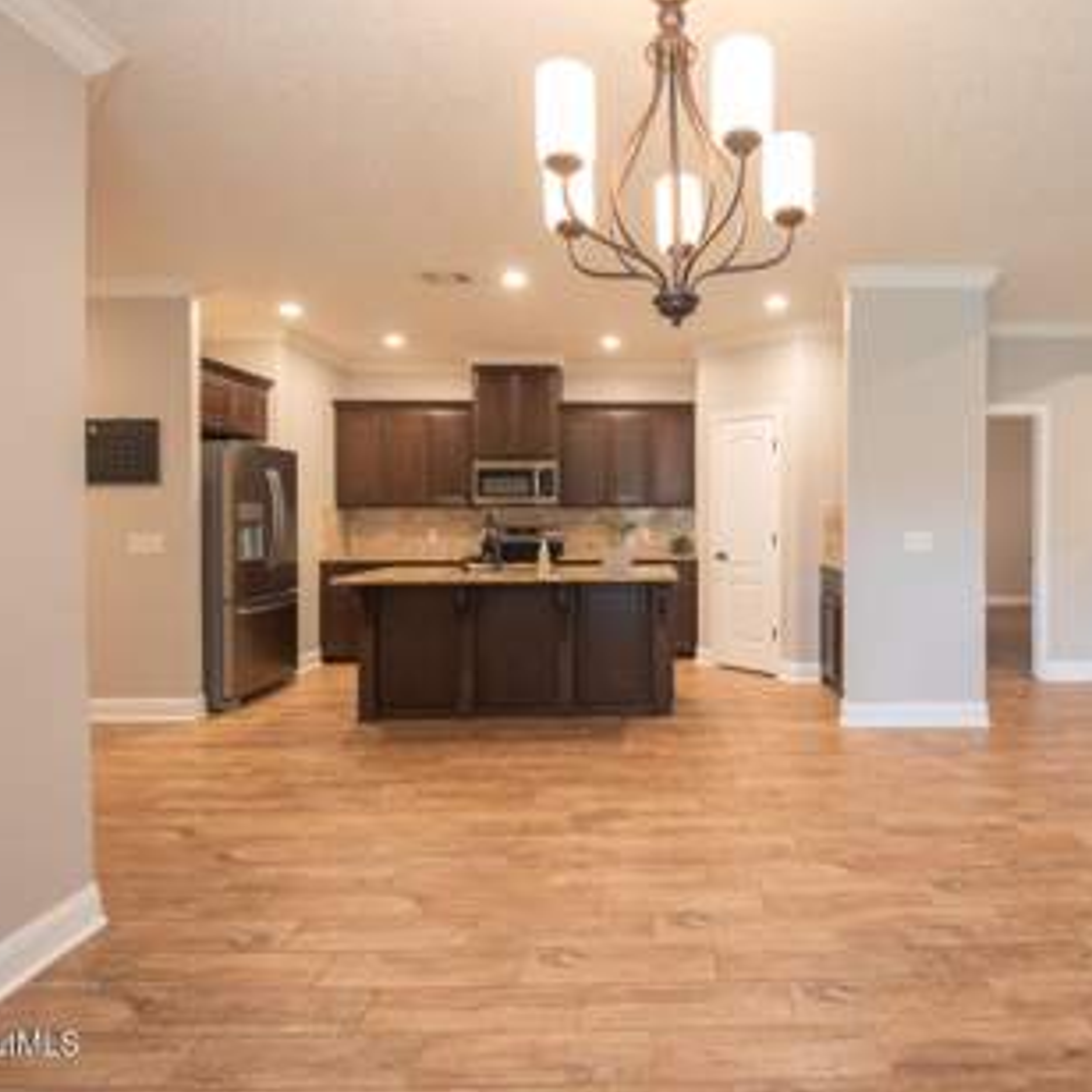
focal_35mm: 20
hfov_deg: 73.7
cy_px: 528
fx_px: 714
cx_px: 677
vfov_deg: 74.8
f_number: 5
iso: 1250
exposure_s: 1/30
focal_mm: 10
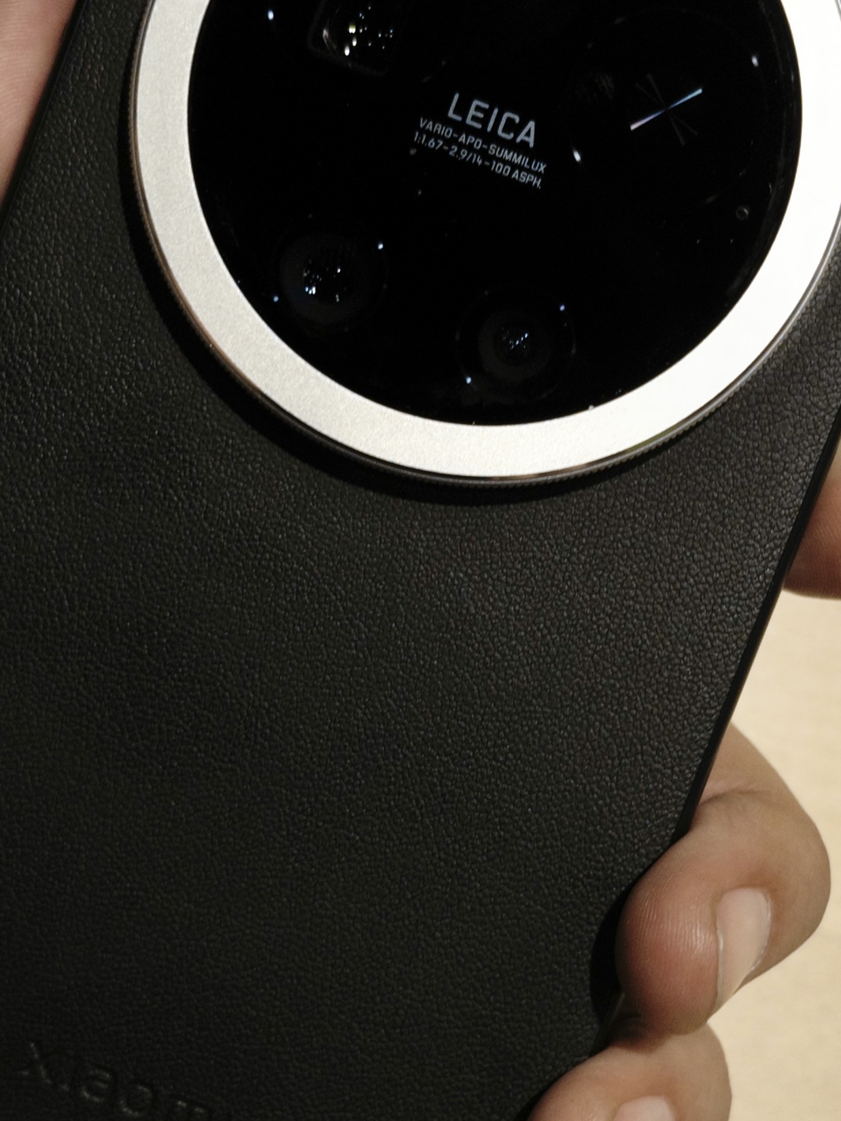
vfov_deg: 38.9
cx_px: 282
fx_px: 1587
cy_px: 606
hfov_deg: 29.5
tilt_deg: -74.7
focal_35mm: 49
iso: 80
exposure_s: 1/60
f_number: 1.6
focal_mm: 5.96
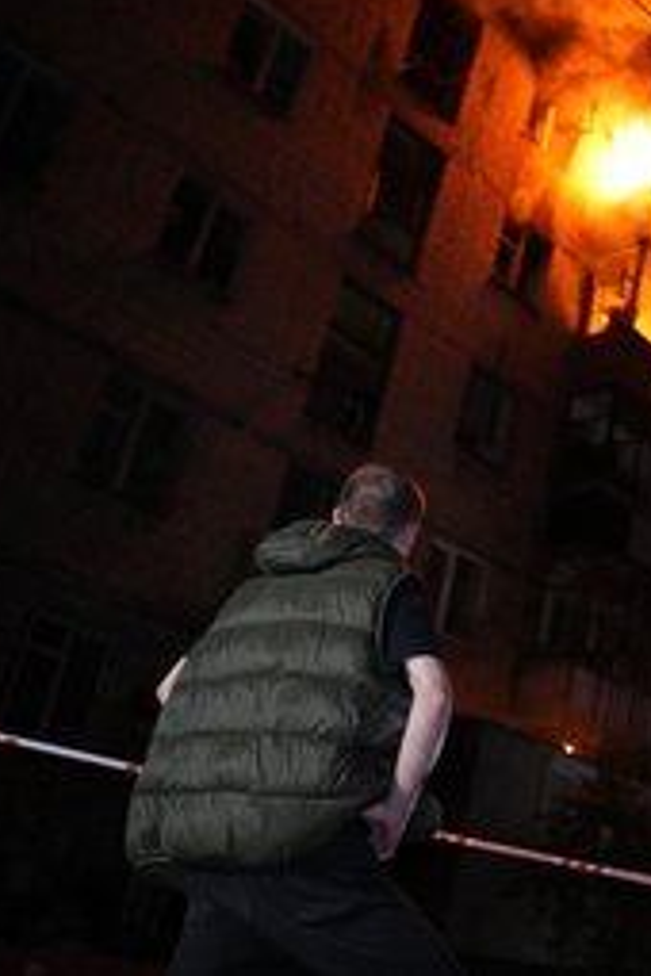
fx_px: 1193
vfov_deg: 44.5
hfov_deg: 28.0
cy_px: 469
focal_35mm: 44
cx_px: 705
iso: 3200
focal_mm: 28
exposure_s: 1/30
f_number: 2.8
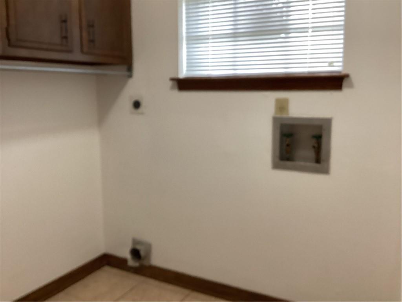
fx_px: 360
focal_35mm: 31
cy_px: 151
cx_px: 201
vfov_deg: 45.4
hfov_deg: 58.4
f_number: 2.4
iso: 200
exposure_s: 1/60
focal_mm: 3.3
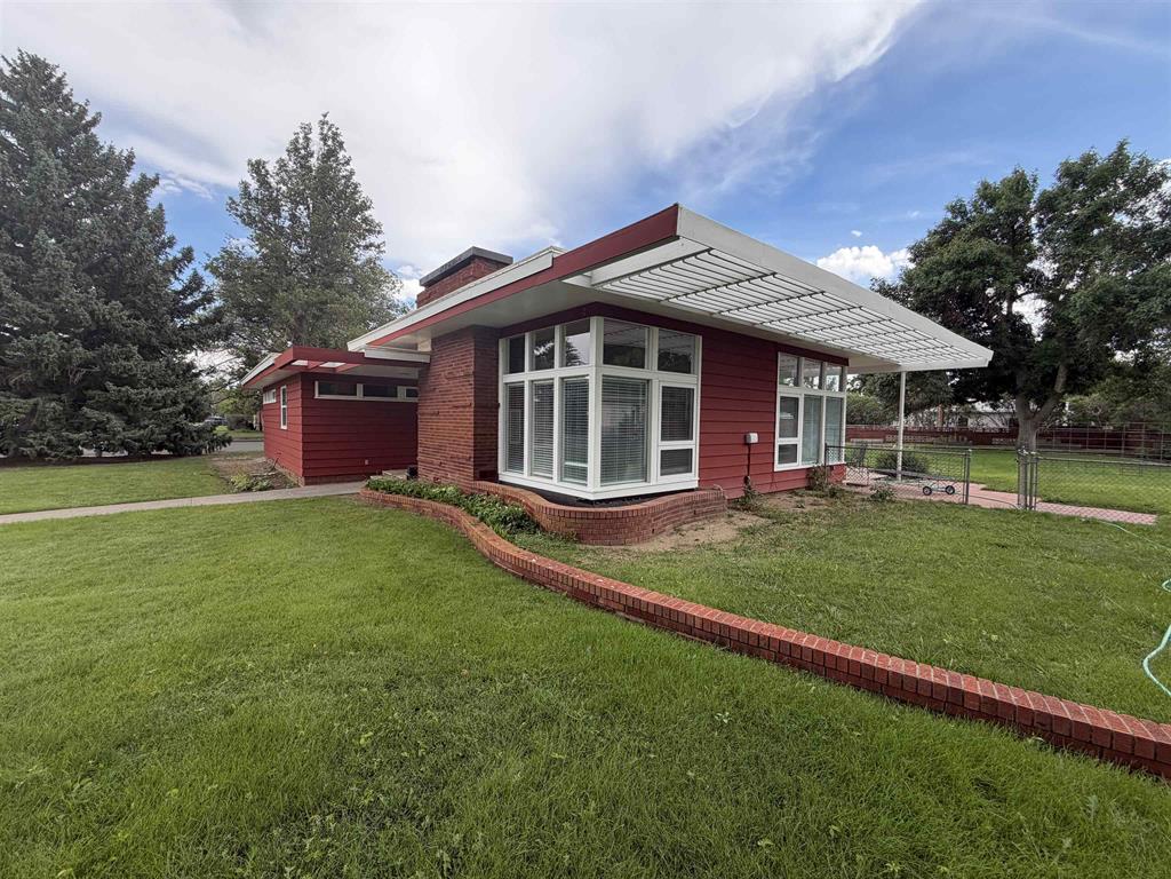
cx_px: 586
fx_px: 474
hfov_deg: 102.1
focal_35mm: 14
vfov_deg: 85.7
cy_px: 440
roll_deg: -0.4
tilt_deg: -2.9
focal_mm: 2.22
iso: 50
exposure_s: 1/502
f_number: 2.2
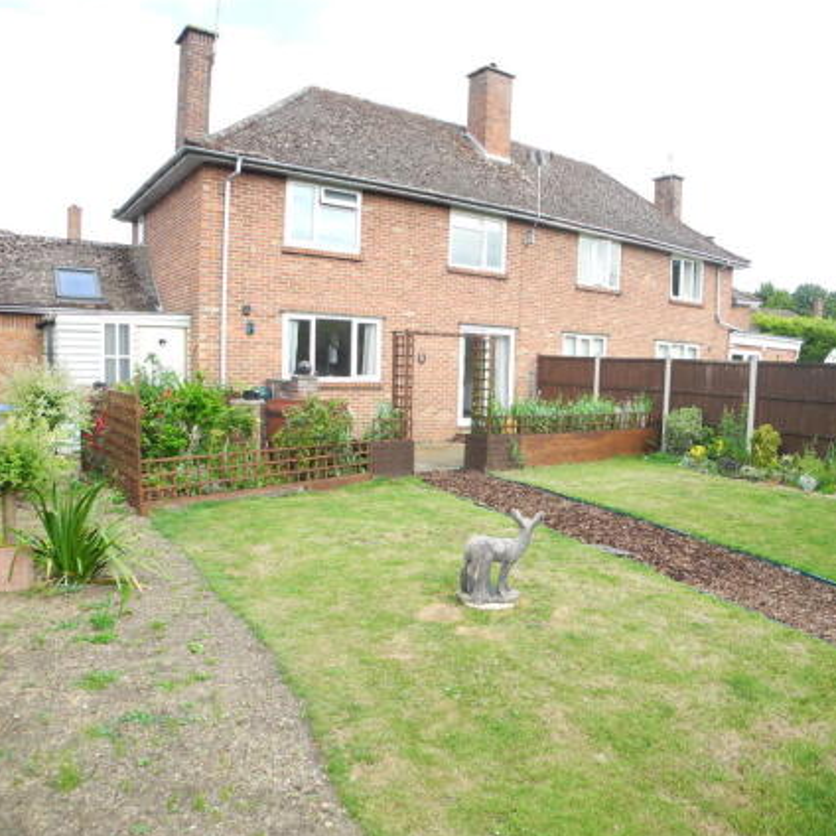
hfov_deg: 47.7
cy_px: 423
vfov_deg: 48.4
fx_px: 929
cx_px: 557
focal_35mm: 34
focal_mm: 6
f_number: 2.8
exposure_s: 1/388
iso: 100
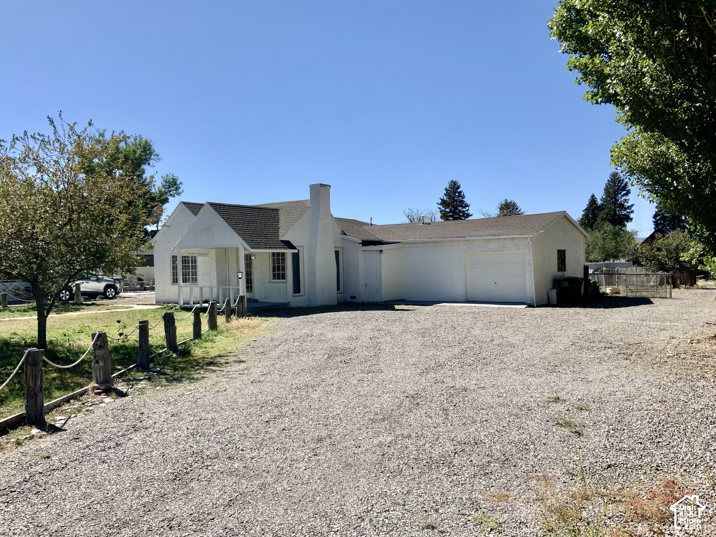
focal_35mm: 29
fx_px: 600
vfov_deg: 48.2
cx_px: 358
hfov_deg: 61.7
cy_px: 268
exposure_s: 1/2320
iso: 16
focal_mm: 3
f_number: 1.8
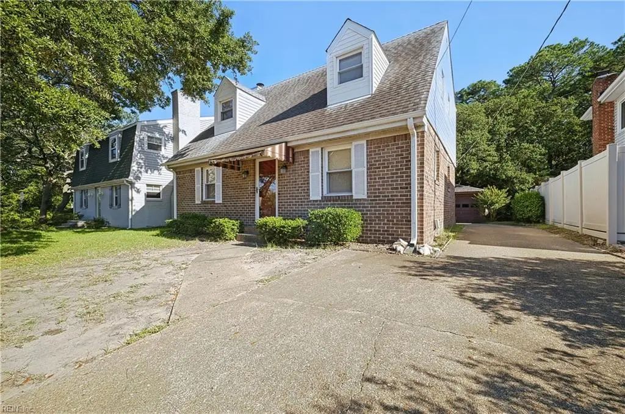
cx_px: 312
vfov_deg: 83.0
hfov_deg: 106.4
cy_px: 207
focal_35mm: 14
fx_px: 234
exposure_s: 1/80
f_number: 10
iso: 250
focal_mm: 9
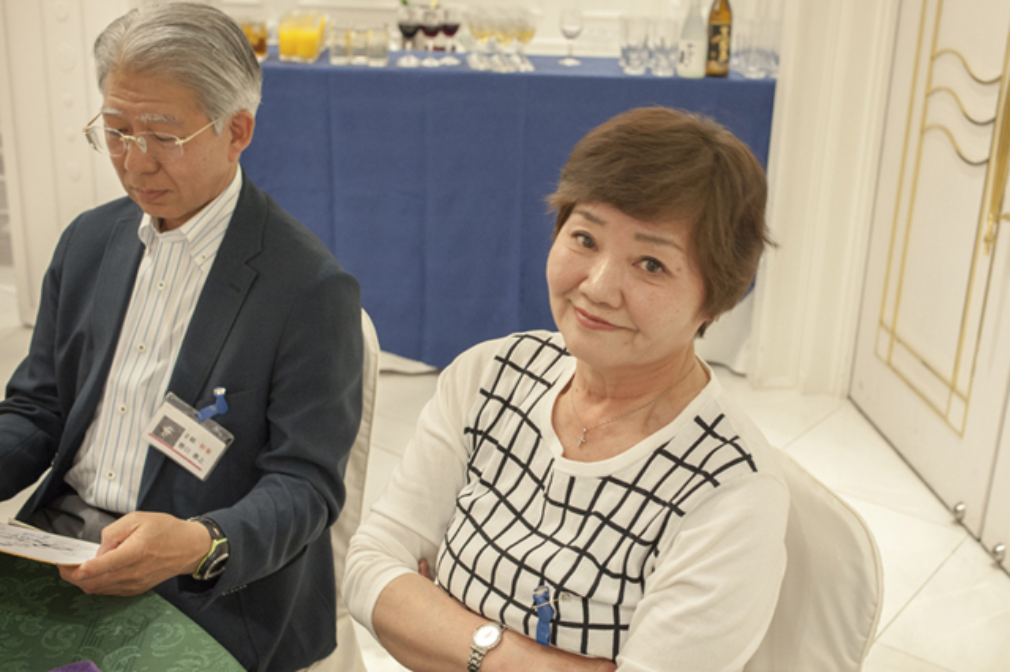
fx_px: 981
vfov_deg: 37.8
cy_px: 336
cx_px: 505
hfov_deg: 54.5
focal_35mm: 35
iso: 1600
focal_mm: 35
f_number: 5.6
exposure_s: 1/100
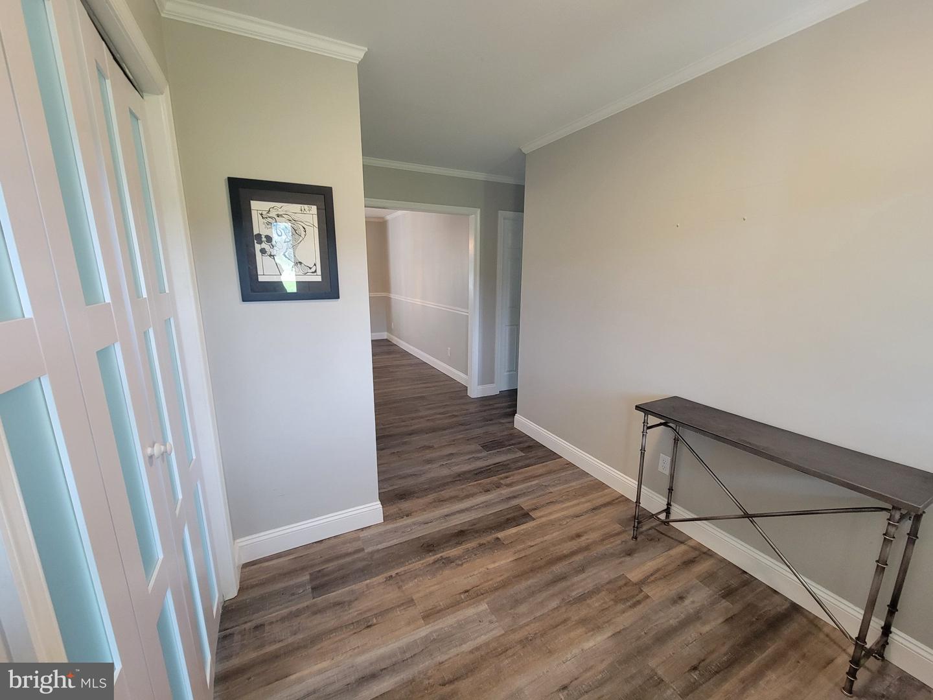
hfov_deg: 106.2
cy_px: 350
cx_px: 466
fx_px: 350
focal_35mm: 13
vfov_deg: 89.9
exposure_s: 1/60
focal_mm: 2.2
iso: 250
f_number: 2.2
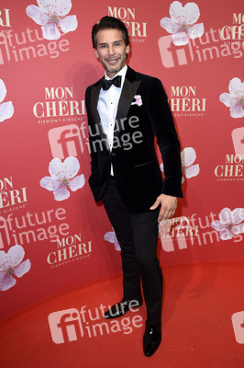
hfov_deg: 47.9
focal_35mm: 27
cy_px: 184
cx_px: 122
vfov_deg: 67.4
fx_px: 275
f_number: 6.3
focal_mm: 18
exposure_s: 1/125
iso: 640
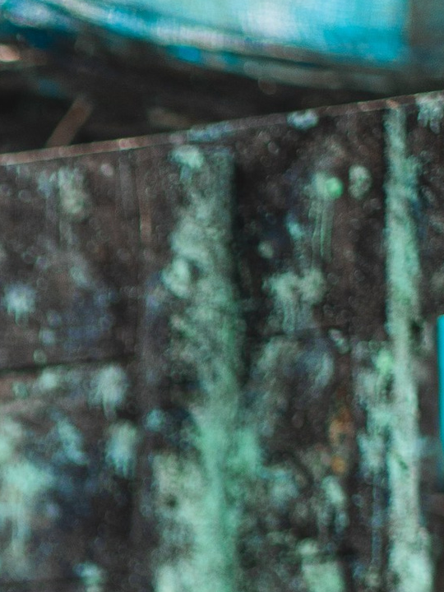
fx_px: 7456
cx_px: -503
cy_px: 955
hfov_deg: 3.4
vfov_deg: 4.5
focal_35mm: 436
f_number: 1.8
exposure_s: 1/800
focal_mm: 85
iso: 160
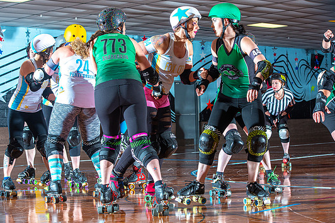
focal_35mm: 85
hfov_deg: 23.9
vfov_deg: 16.1
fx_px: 791
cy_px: 106
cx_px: 159
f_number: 7.1
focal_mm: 78
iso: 640
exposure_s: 1/160
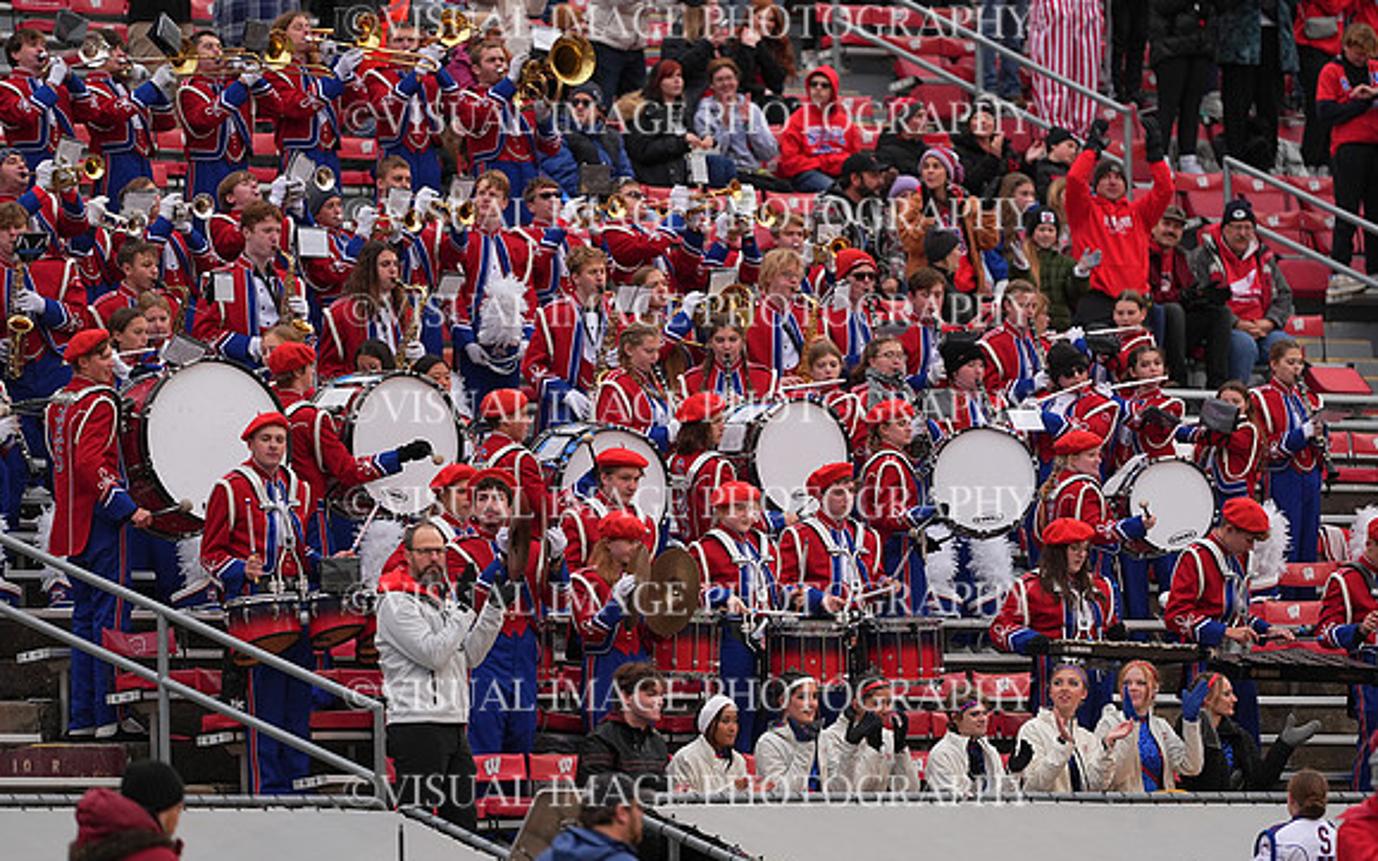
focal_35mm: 307
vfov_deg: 4.3
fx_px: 11527
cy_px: 454
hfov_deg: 6.8
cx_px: 689
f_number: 2.8
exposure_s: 1/2000
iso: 500
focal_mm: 300
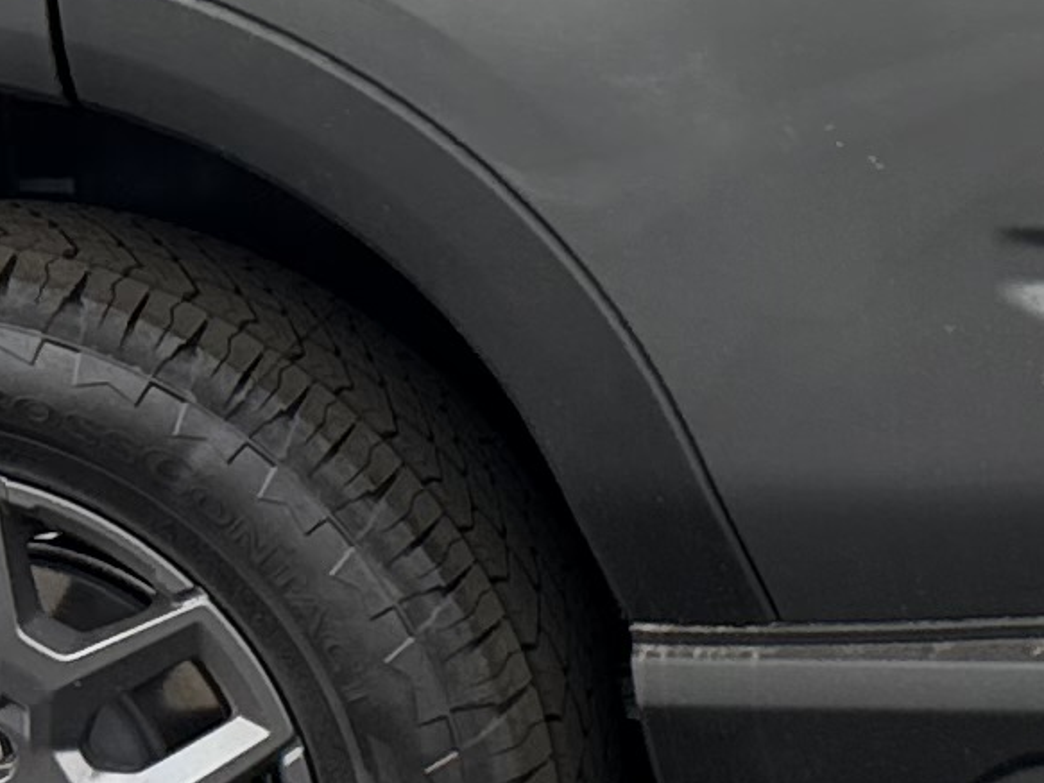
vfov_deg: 8.9
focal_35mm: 166
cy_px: 102
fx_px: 5005
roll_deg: -2.4
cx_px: 2111
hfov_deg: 10.8
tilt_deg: -12.5
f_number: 1.78
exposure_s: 1/1075
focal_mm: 6.76
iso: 100
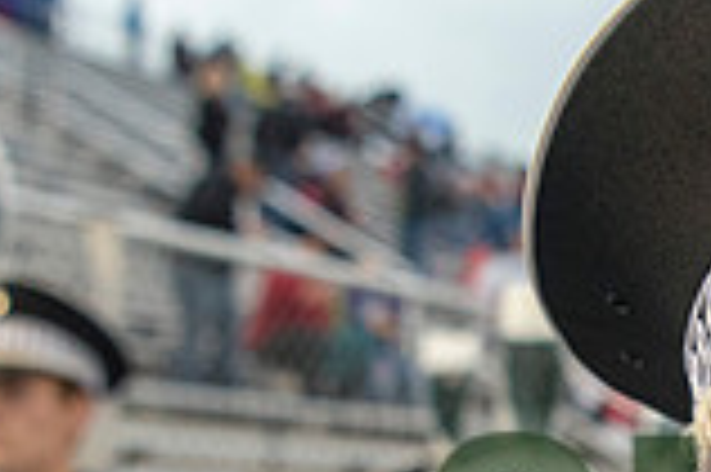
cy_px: 645
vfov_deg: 14.7
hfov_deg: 22.0
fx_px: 1736
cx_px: 770
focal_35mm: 88
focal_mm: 24
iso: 2000
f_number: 3.2
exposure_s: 1/800
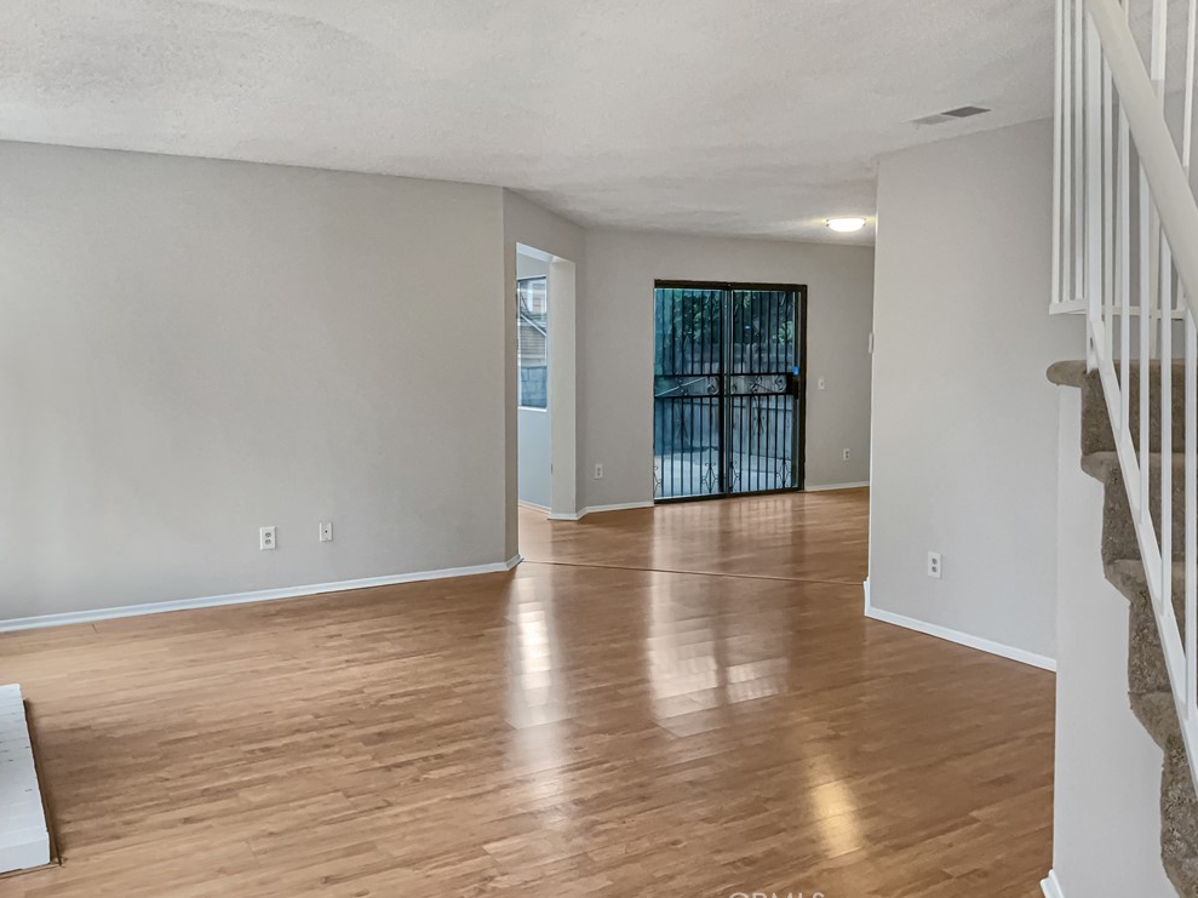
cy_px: 456
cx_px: 607
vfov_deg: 46.8
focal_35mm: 30
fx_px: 1038
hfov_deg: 60.0
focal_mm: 3
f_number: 1.8
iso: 100
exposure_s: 1/750
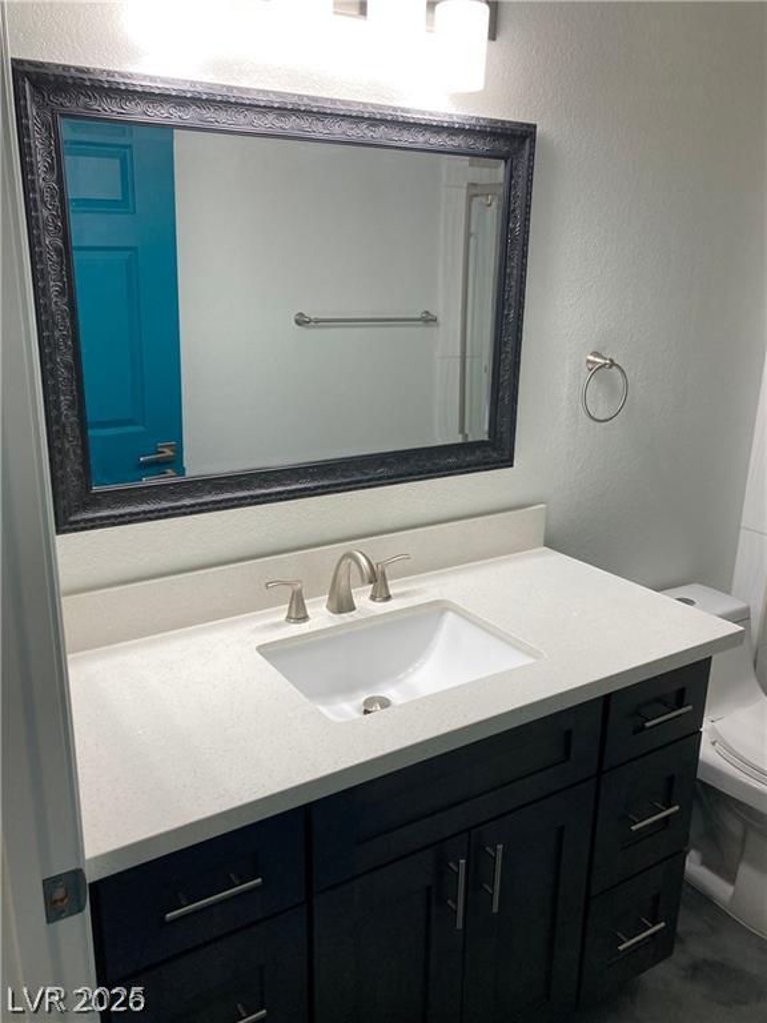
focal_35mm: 28
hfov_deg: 49.7
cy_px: 512
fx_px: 827
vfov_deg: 63.4
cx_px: 384
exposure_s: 1/120
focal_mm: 3.99
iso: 64
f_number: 1.8
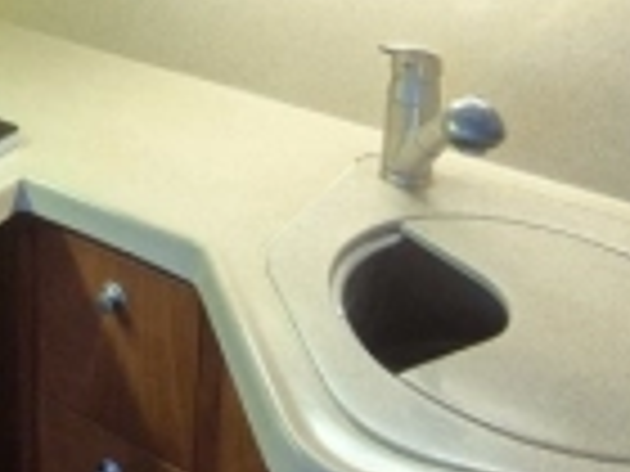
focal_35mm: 51
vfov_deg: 26.1
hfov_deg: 33.6
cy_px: -65
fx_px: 928
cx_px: -27
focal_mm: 2.2
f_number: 2.2
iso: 640
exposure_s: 1/50
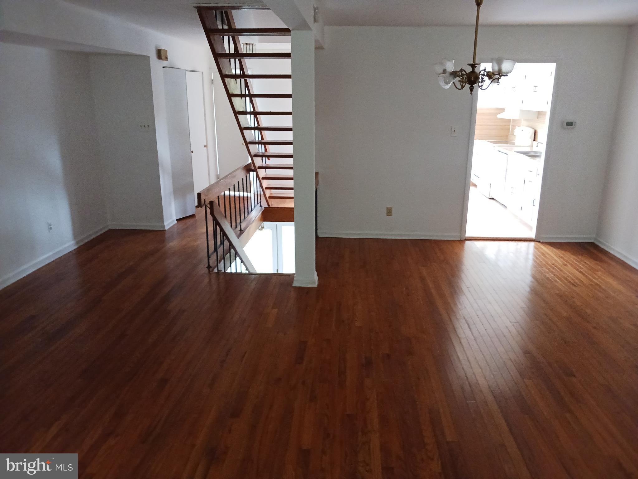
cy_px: 240
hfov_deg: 65.3
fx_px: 498
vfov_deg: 51.4
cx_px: 319
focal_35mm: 27
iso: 400
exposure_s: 1/25
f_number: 1.8
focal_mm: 4
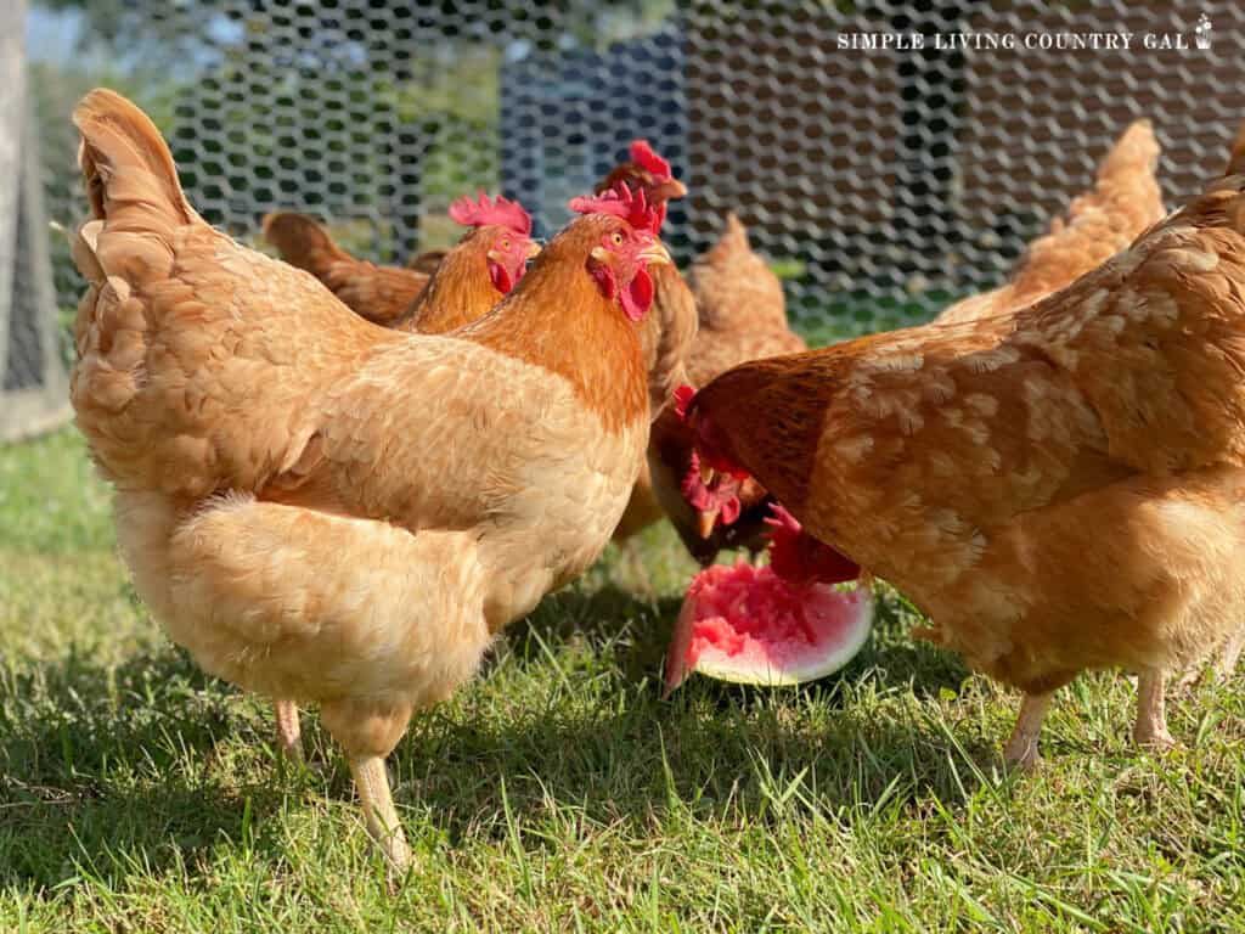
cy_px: 467
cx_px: 622
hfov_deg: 36.8
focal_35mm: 52
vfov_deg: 28.0
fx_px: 1870
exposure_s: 1/749
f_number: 2
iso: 20
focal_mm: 6
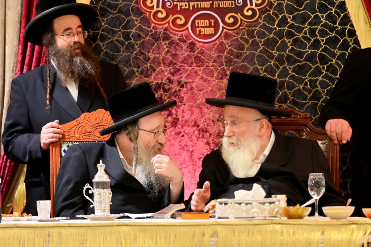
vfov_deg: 4.6
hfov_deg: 6.9
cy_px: 124
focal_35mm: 300
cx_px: 186
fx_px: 3092
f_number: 2.8
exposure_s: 1/250
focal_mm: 200
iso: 500
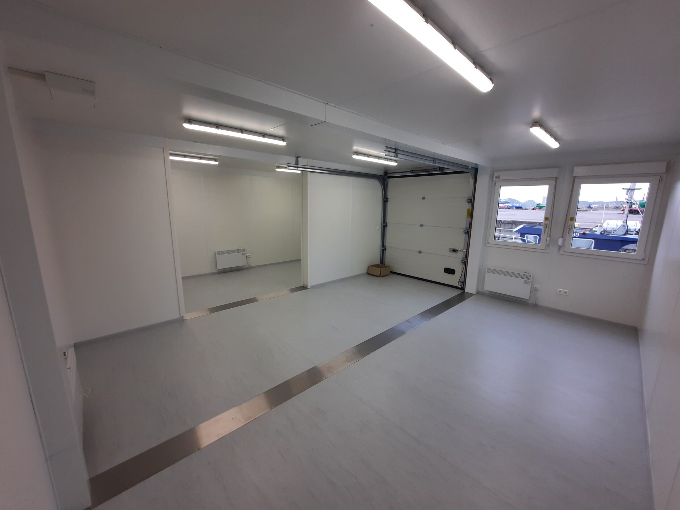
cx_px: 340
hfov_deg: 106.2
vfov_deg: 89.9
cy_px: 255
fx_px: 255
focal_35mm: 13
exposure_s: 1/100
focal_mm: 1.74
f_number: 2.2
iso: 40
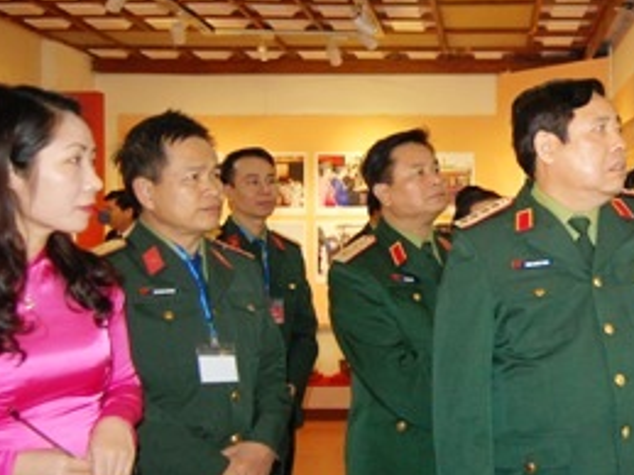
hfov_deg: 36.4
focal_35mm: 50
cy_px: 245
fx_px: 915
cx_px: 539
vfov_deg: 29.1
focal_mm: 18
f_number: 4
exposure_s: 1/60
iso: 800
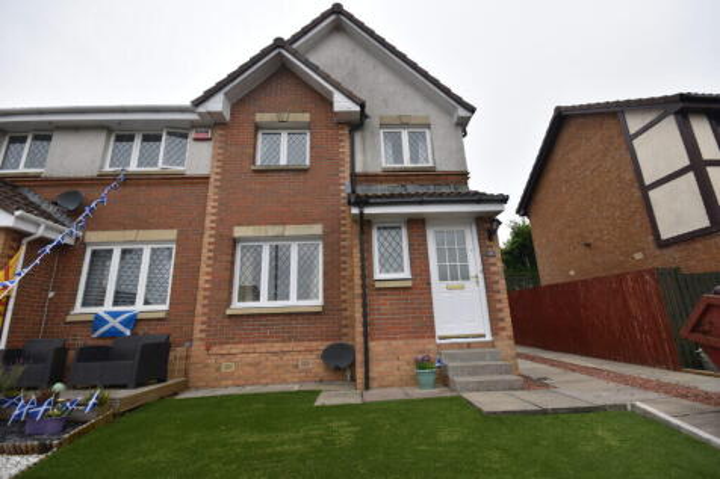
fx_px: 300
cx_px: 360
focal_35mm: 15
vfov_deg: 77.3
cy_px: 240
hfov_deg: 100.4
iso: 400
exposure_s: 1/250
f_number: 8
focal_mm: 10
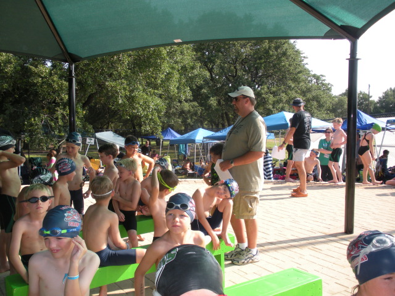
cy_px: 148
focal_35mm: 36
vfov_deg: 39.7
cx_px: 198
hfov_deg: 51.4
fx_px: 411
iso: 88
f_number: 3.5
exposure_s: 1/339
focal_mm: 6.3
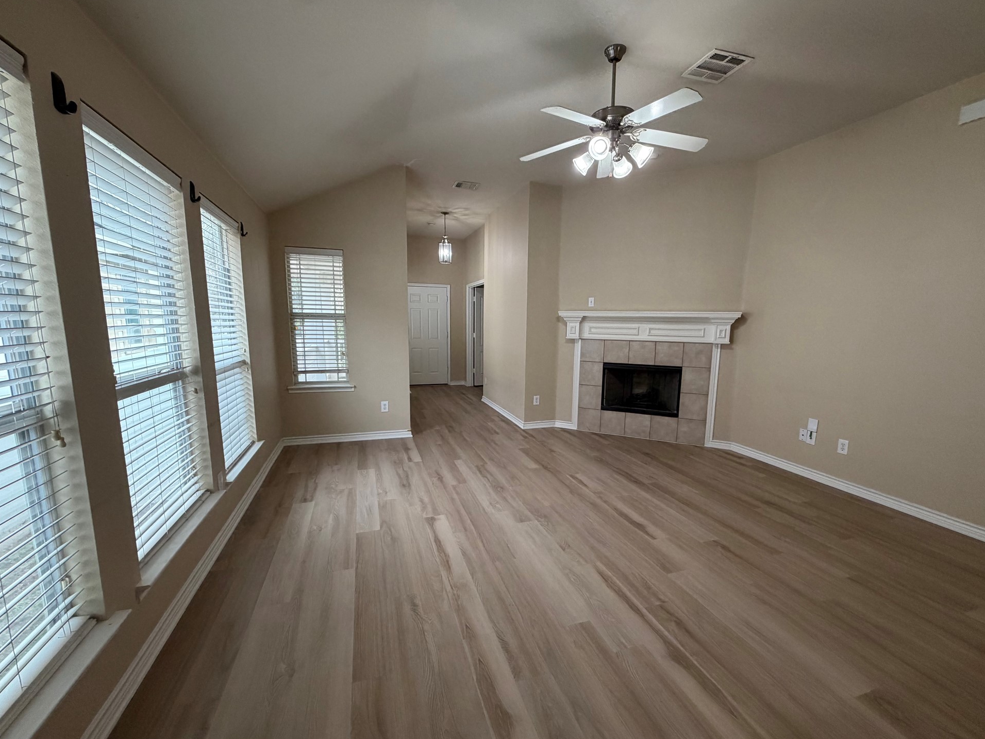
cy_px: 383
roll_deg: -0.2
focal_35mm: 15
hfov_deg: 98.1
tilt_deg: -8.3
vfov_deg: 81.7
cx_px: 511
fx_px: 427
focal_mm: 2.22
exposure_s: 1/120
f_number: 2.2
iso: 250
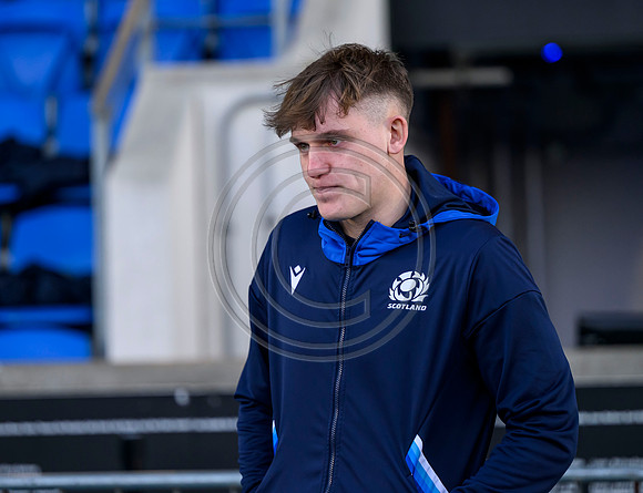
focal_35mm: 186
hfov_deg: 10.5
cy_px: 197
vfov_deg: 8.1
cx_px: 337
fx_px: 3483
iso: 1000
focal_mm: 140
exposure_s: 1/640
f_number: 2.8
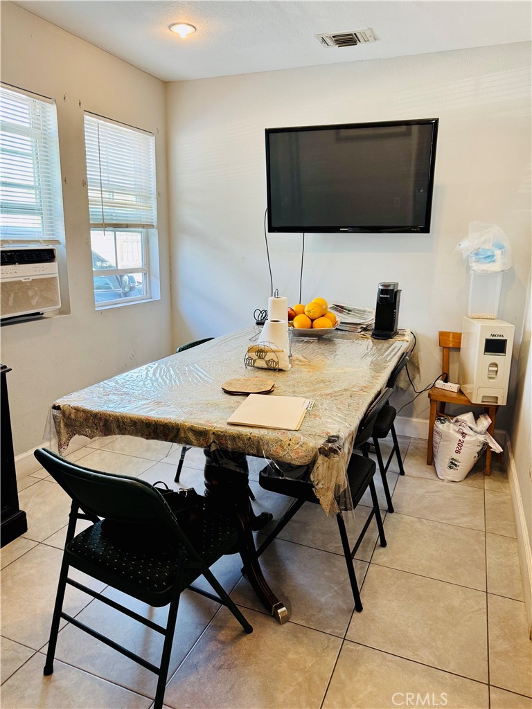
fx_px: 492
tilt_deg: -11.9
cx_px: 266
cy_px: 354
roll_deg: -0.4
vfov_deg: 71.6
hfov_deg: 56.8
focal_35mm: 24
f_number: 1.78
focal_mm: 6.76
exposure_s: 1/60
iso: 160
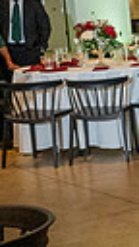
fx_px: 747
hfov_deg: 8.8
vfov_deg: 18.8
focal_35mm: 114
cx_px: 413
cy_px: 101
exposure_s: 1/200
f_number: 4
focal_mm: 24
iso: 3200
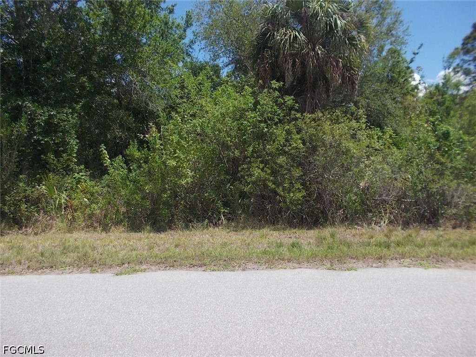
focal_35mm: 29
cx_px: 238
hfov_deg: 61.7
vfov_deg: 48.2
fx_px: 399
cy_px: 178
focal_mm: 4.1
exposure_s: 1/800
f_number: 3.3
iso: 80
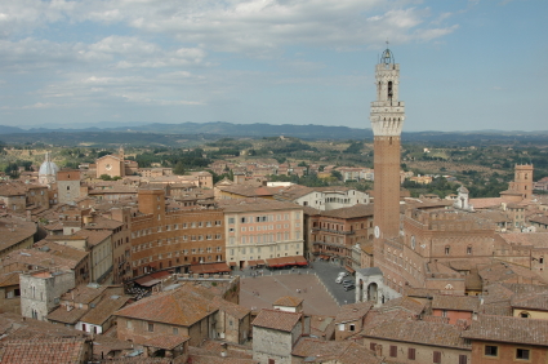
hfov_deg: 53.2
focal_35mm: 36
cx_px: 274
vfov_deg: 36.8
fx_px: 547
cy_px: 182
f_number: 9
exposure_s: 1/320
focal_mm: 24
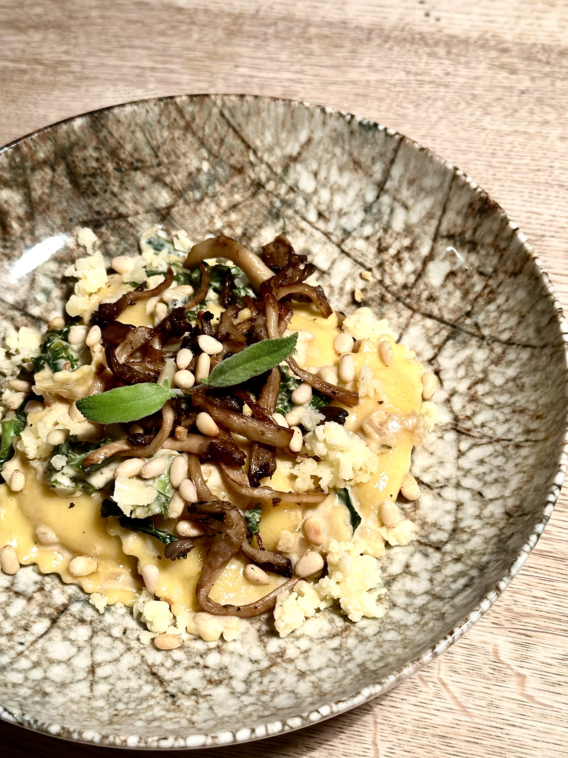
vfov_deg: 39.7
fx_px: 1050
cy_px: 379
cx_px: 284
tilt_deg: -57.4
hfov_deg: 30.3
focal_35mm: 48
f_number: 1.78
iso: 160
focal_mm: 6.86
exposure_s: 1/50
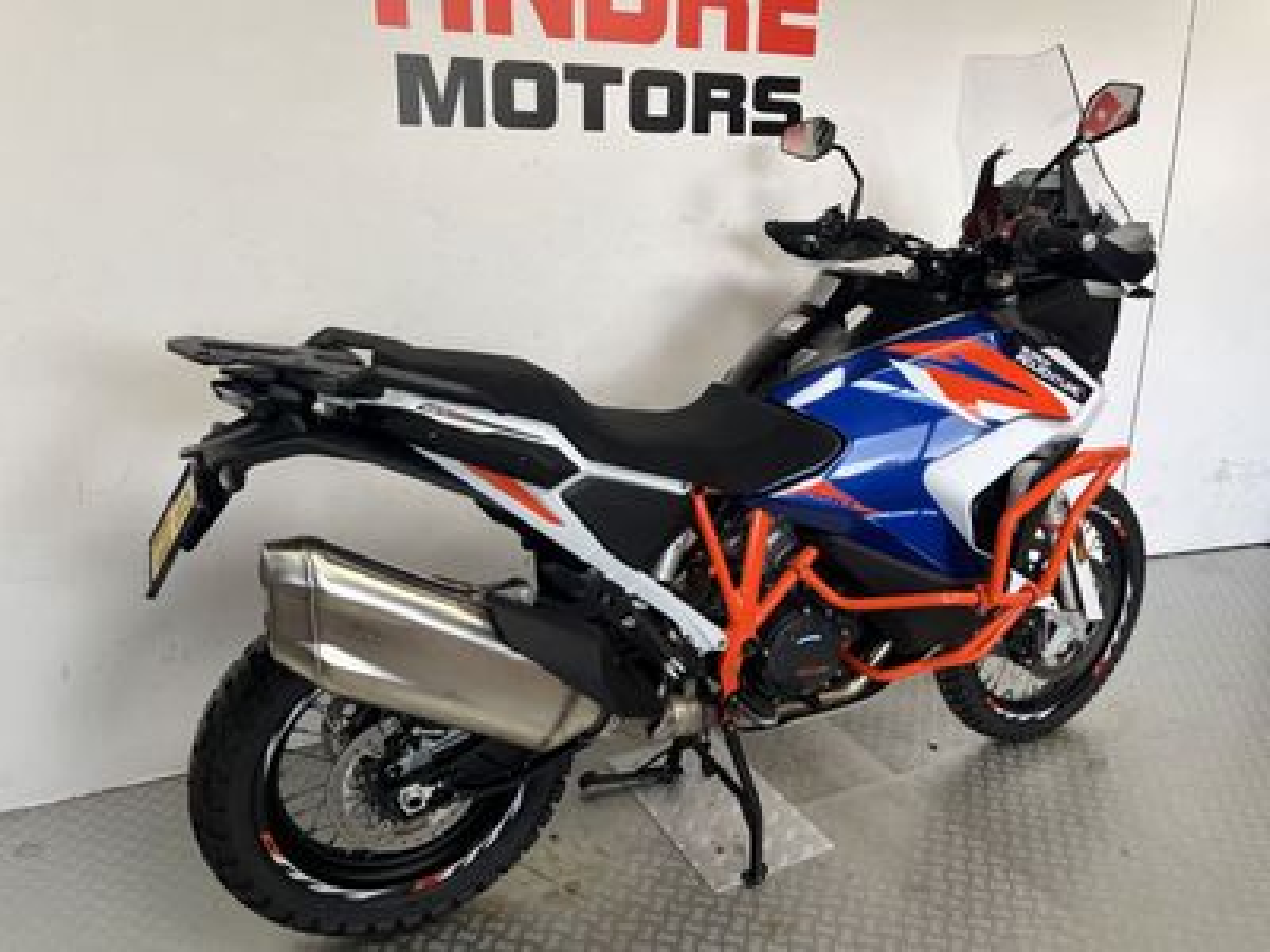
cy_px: 476
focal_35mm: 26
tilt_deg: -16.8
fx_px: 954
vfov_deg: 53.1
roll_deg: -0.9
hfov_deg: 67.3
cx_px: 635
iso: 125
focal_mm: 5.1
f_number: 1.6
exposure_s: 1/100
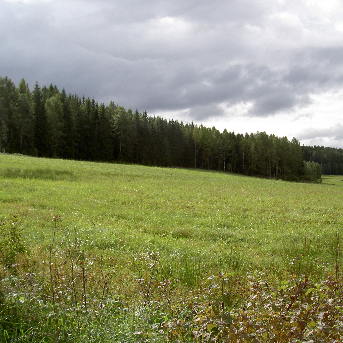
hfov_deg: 36.0
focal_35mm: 47
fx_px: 527
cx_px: 193
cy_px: 169
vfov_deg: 36.1
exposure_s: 1/320
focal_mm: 8
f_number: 4.7
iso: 50
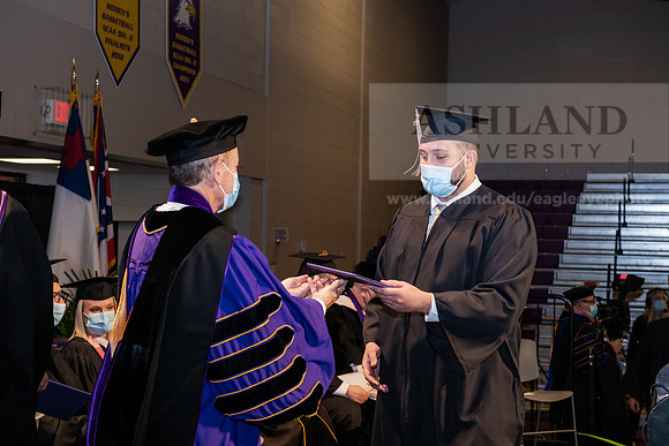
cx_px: 334
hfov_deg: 32.4
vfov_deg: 21.9
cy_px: 223
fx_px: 1152
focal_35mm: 62
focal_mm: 62
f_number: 6.3
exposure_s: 1/200
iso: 1600
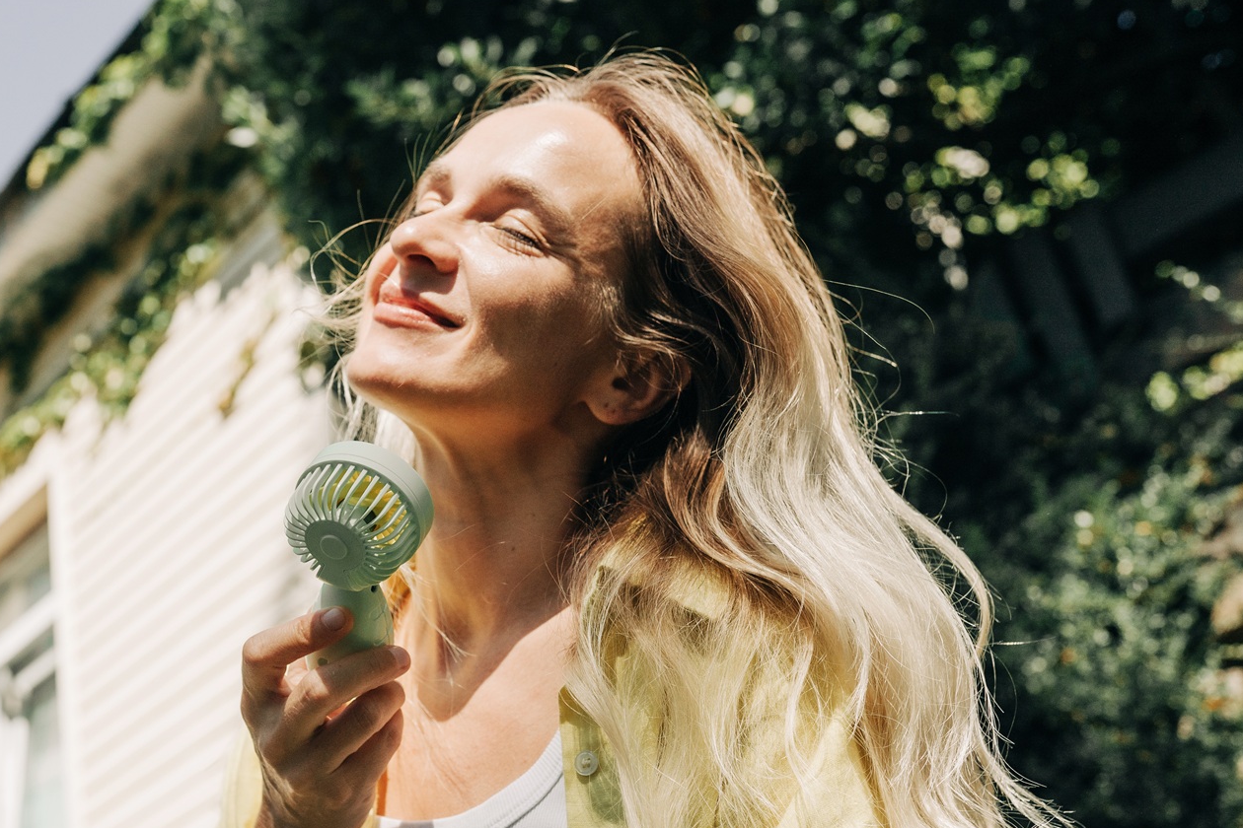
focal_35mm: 50
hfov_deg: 39.3
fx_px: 1726
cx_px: 448
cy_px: 550
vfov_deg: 26.8
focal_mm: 35
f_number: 4
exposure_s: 1/4000
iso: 250
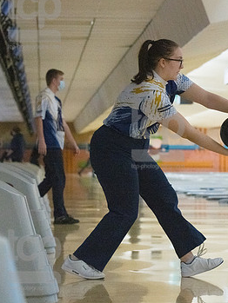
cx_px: 158
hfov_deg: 11.3
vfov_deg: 15.0
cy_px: 138
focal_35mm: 131
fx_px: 1150
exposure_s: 1/1000
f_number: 4
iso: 10000
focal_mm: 82
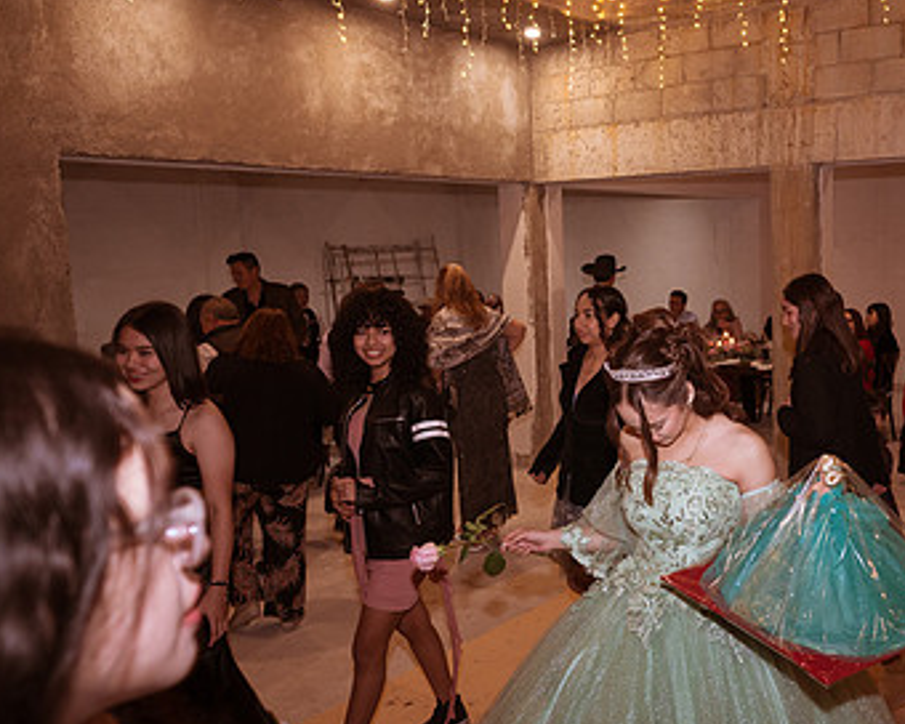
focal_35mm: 32
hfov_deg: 53.3
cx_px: 671
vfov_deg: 45.8
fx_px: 857
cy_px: 354
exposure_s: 1/100
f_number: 3.5
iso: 1600
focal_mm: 20
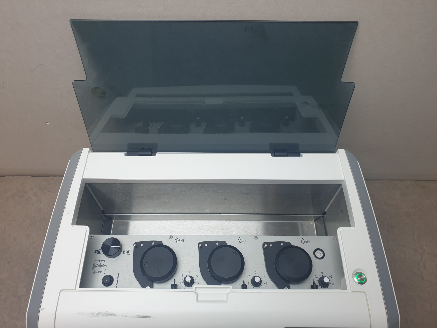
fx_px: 328
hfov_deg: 67.3
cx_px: 218
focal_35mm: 26
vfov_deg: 53.1
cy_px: 164
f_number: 2.4
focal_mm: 4.3
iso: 64
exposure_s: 1/100
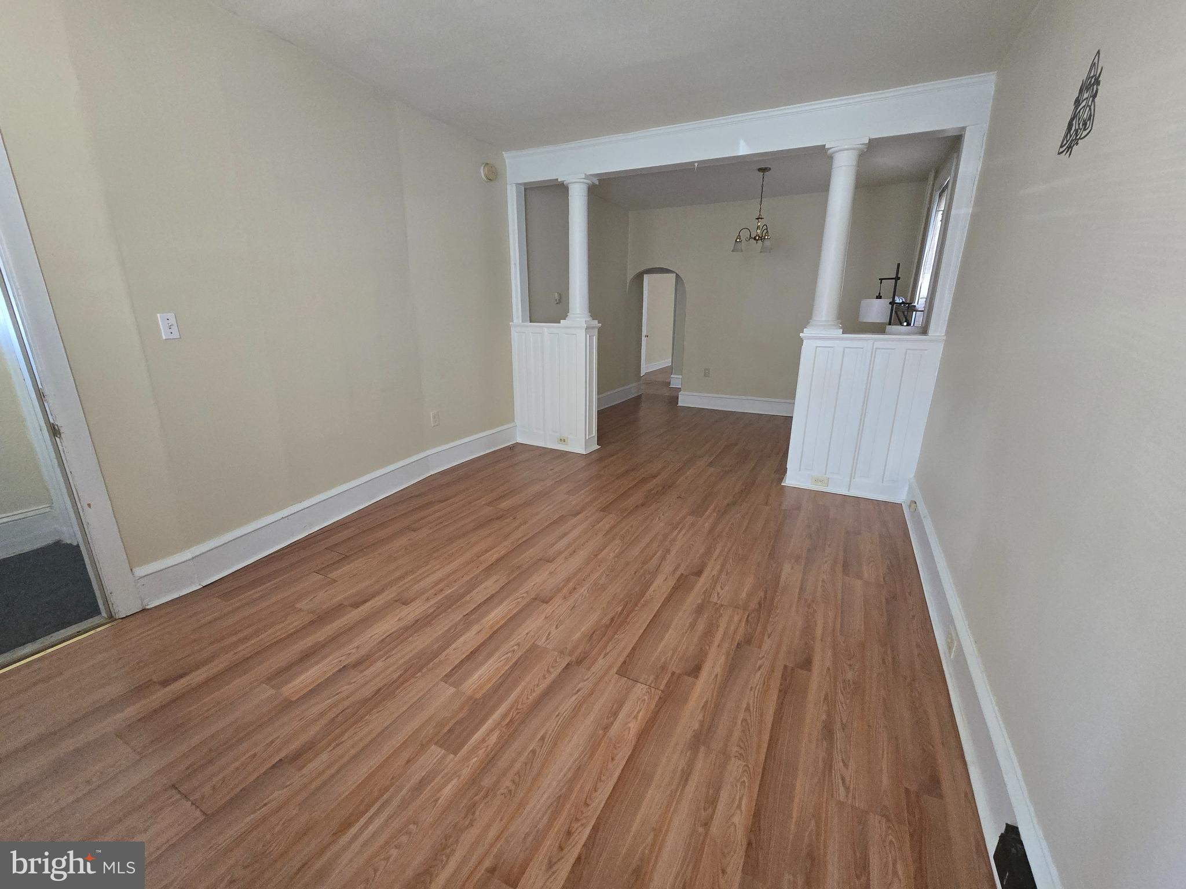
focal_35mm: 13
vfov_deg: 89.9
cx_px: 593
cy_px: 444
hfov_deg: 106.2
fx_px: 445
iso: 800
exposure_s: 1/60
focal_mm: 2.2
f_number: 2.2
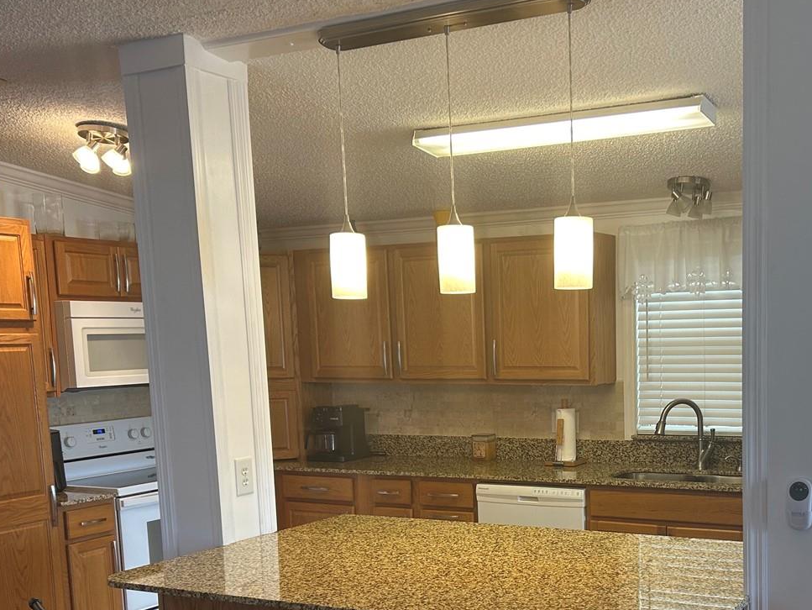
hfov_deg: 43.2
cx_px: 544
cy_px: 469
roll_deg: +1.9
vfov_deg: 32.9
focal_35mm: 43
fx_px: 1009
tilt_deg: -7.4
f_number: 1.5
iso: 80
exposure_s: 1/120
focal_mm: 5.7
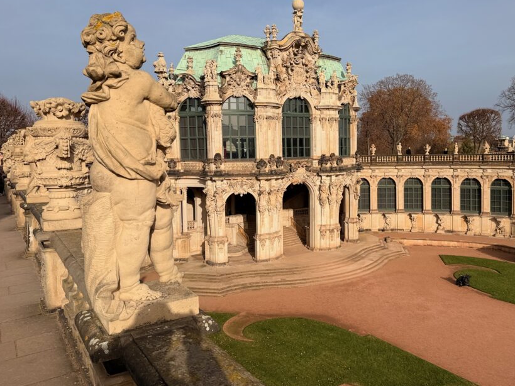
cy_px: 175
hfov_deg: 59.7
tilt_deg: -3.9
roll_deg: +0.9
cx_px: 296
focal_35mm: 30
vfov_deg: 46.7
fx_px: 446
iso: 80
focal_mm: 6.76
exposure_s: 1/8130
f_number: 1.78
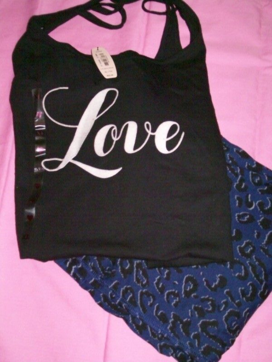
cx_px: 136
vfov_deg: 42.1
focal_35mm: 45
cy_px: 181
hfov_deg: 32.2
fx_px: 471
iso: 160
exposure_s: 1/73.6
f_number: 3
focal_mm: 7.6
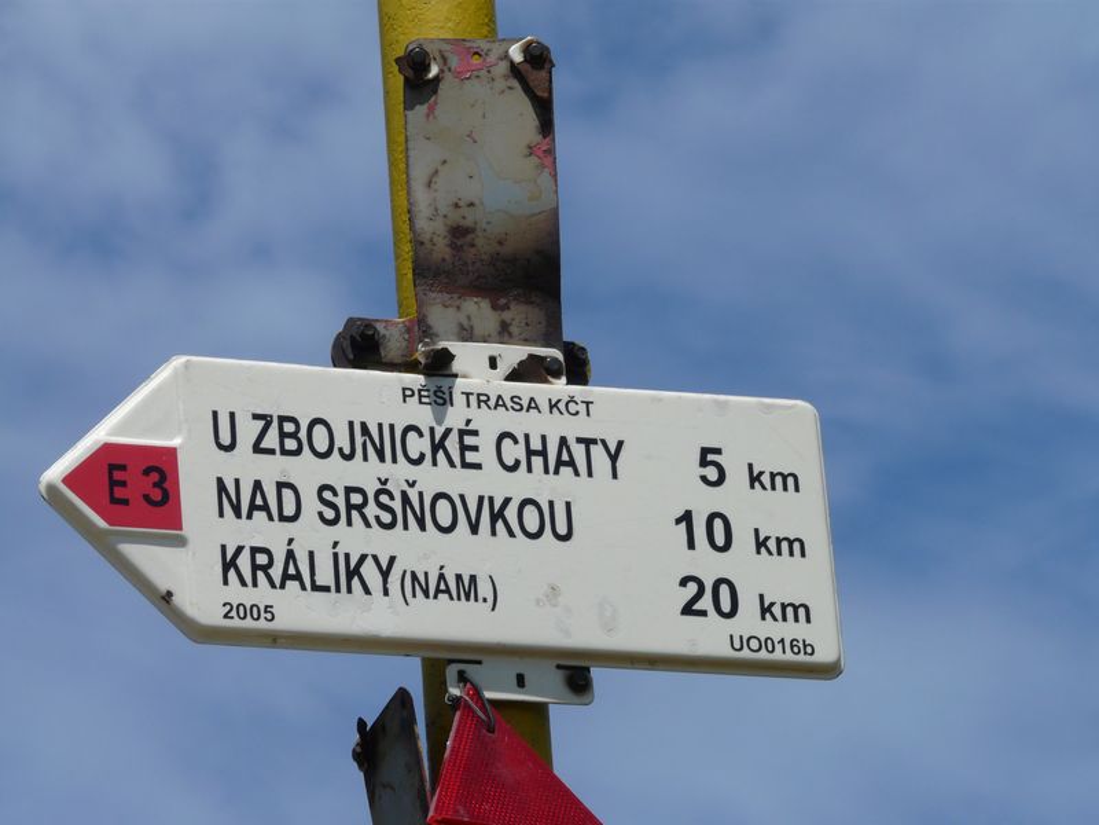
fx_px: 6413
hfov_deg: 9.8
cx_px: 550
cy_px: 412
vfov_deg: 7.4
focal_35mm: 202
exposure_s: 1/500
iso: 100
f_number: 6.3
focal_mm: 33.2
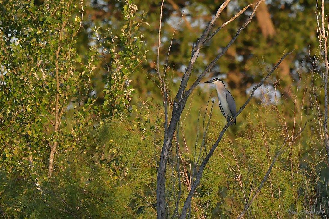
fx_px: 6855
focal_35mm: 750
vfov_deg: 1.8
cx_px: 164
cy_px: 110
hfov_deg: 2.7
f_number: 5.6
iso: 450
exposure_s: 1/1000
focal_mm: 500
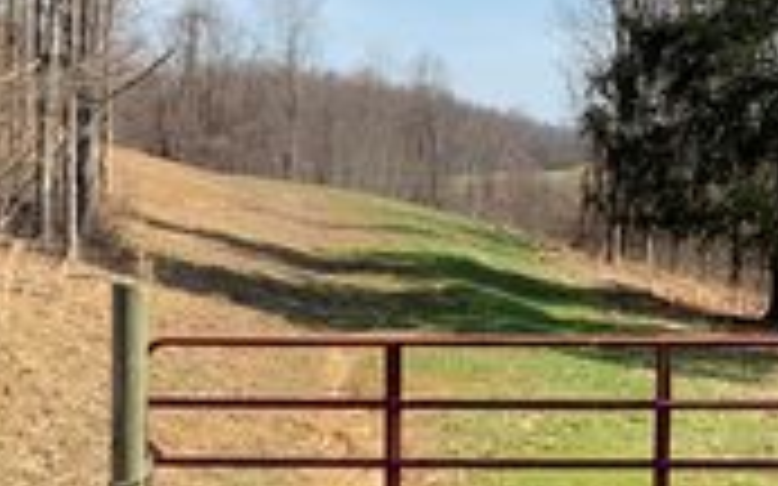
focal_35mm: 89
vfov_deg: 14.6
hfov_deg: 23.1
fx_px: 1886
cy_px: 358
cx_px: 589
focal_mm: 3
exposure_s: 1/1121
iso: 16
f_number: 1.8
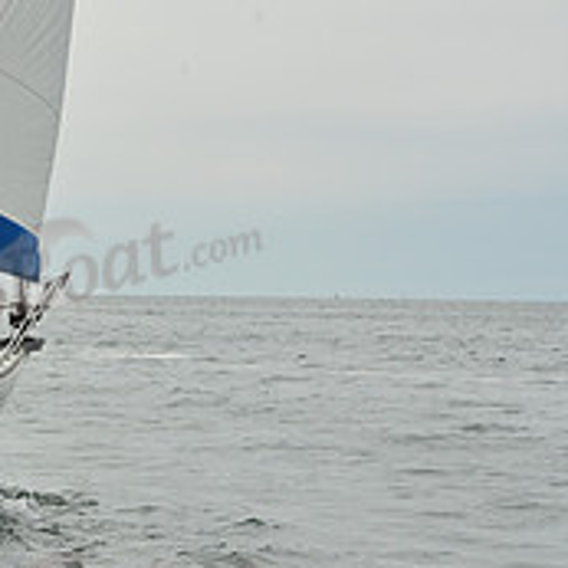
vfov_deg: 8.8
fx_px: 3694
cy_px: 163
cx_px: -368
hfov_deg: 8.5
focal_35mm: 199
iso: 320
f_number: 13
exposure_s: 1/800
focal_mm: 70
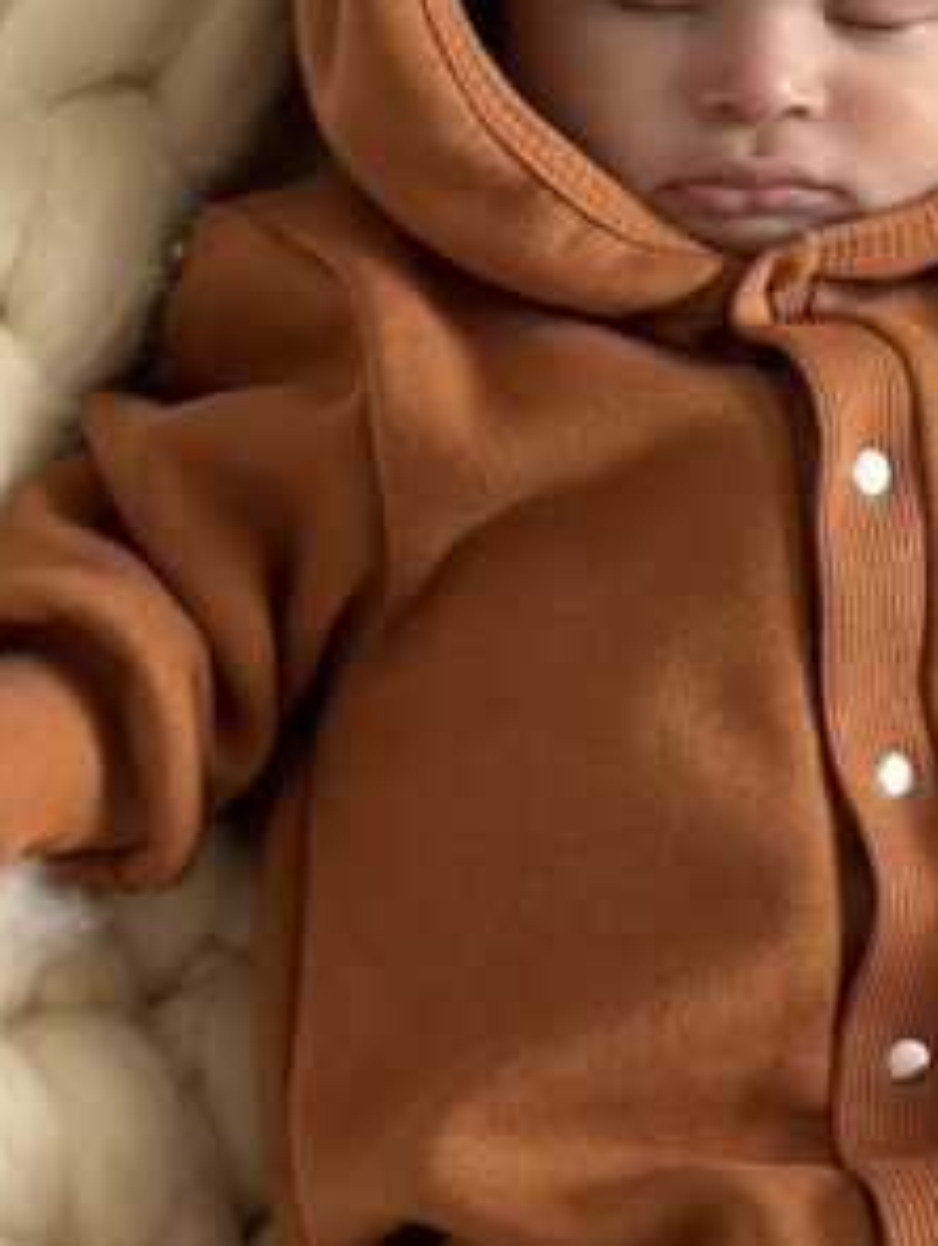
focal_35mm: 130
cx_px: 706
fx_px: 4687
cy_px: 798
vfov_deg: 15.1
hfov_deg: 11.4
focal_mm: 6.86
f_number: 1.8
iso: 320
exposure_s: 1/60
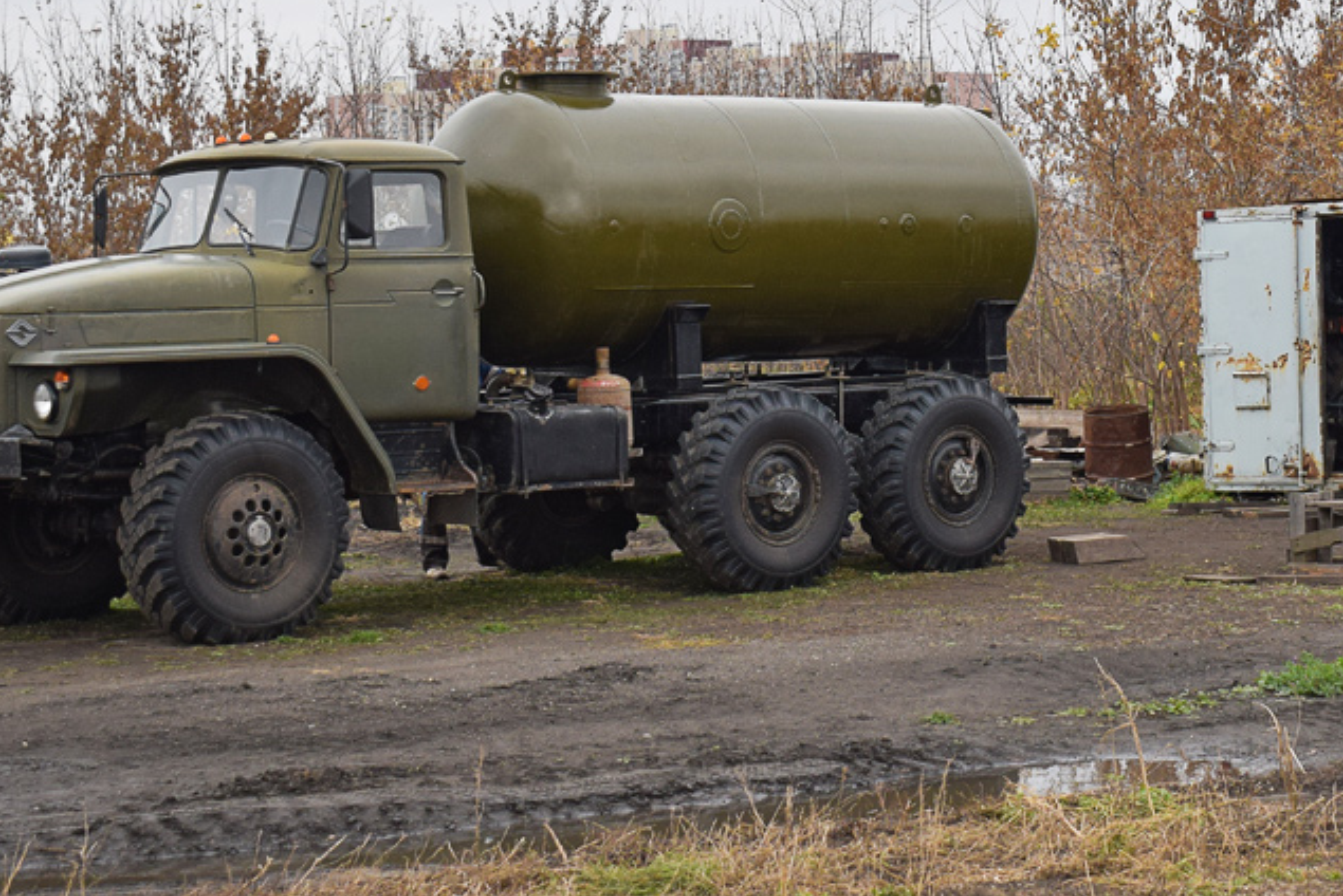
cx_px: 992
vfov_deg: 16.0
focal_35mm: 85
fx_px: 3172
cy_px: 156
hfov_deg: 23.7
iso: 400
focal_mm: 30
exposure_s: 1/500
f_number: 5.6
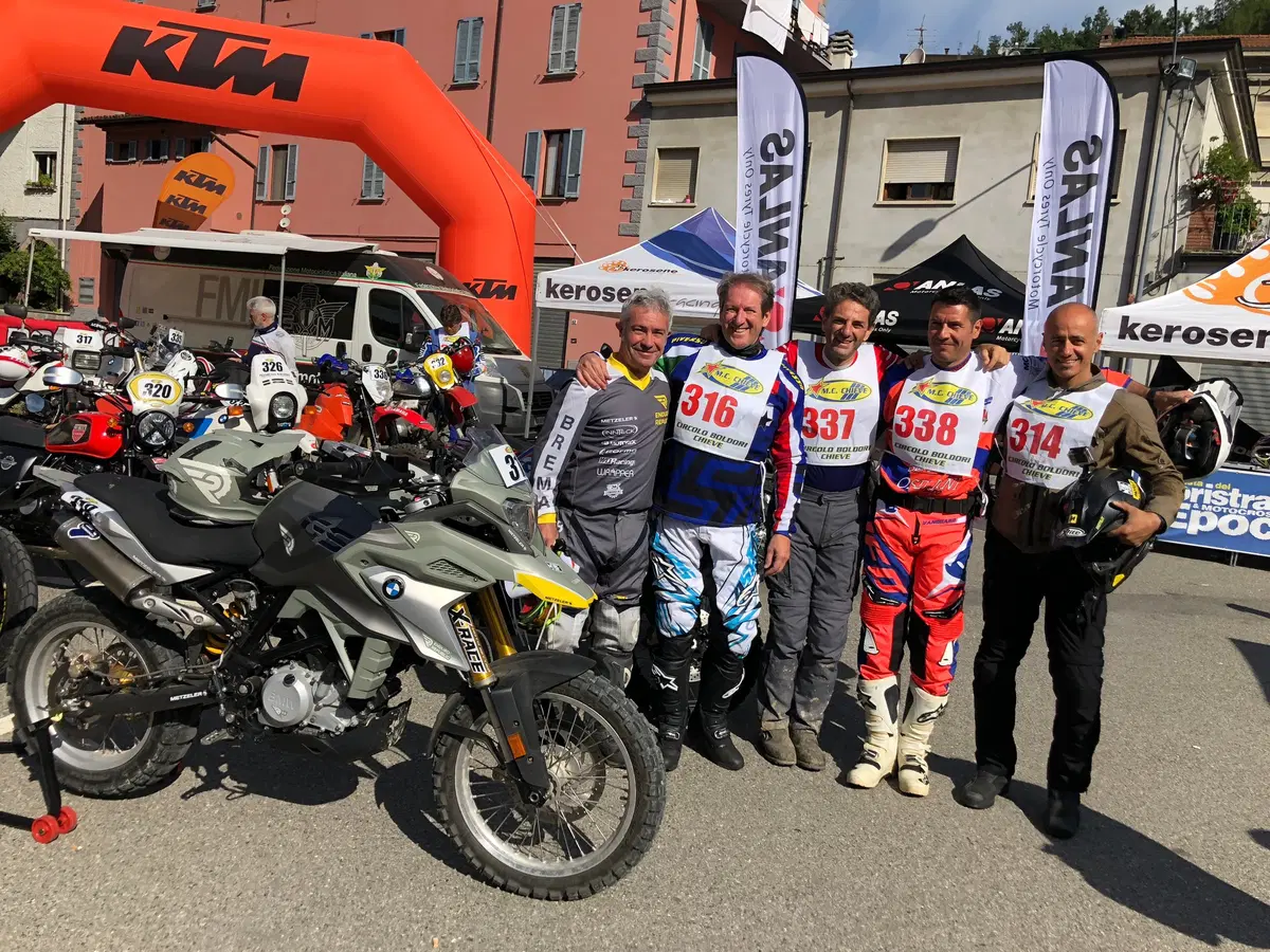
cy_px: 476
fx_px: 1027
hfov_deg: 63.4
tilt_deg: -3.9
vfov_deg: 49.7
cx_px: 635
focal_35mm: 28
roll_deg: -5.5
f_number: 1.8
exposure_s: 1/2825
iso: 20
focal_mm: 3.99
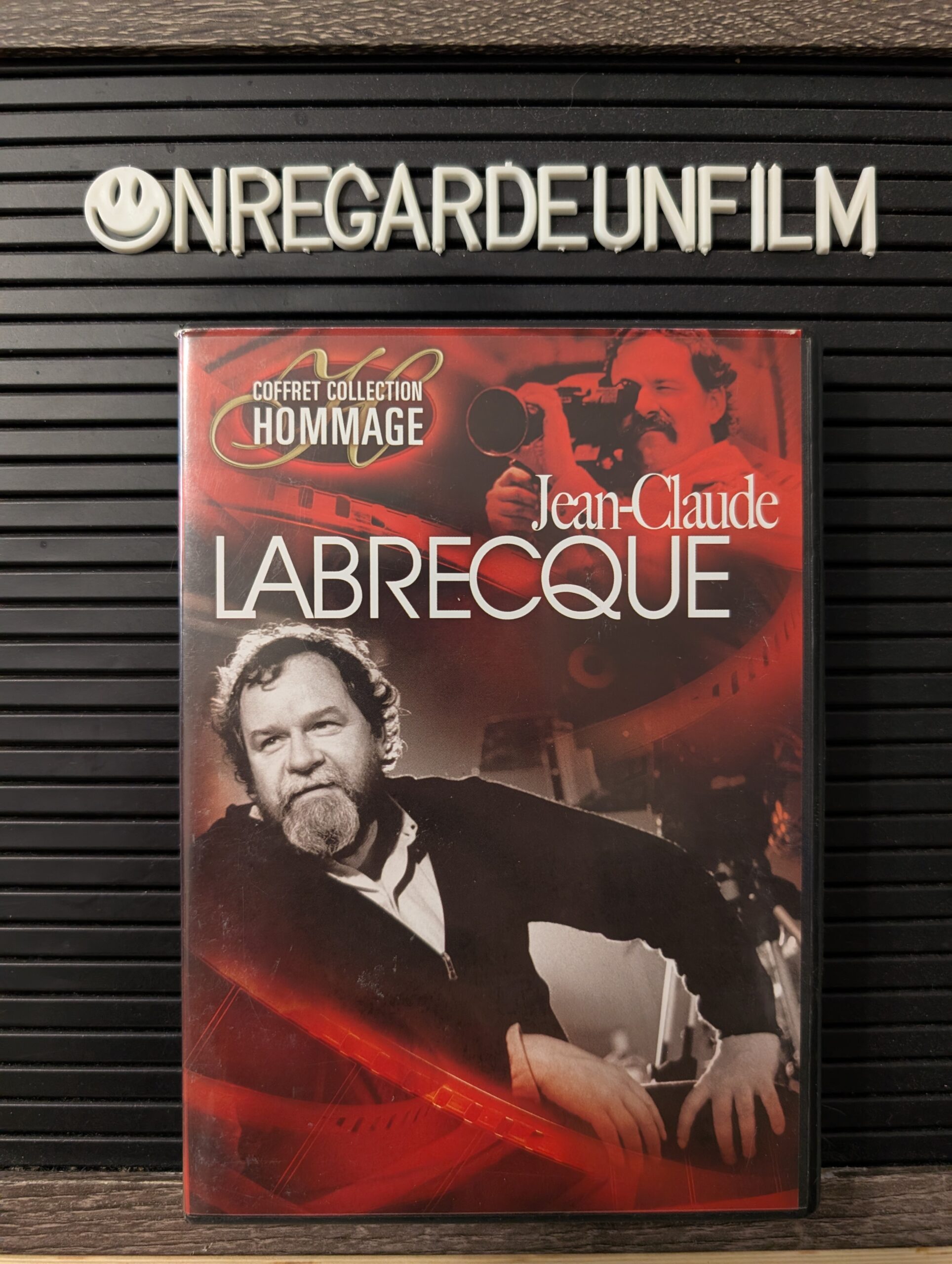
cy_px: 632
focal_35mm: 24
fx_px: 878
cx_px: 476
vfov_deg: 71.5
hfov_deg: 56.9
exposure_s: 1/120
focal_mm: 6.9
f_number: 1.68
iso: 642
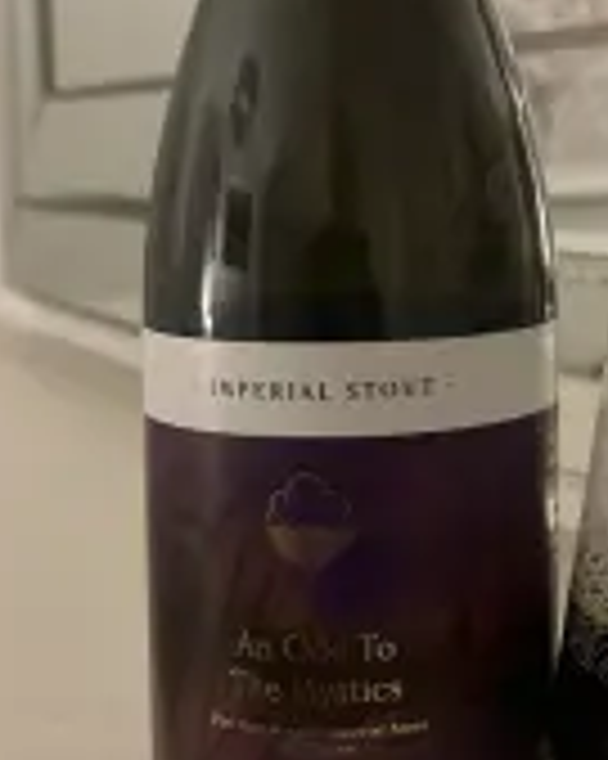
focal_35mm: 60
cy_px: 247
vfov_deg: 31.2
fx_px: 1351
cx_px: 545
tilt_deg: -5.1
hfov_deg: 24.6
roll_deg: +0.8
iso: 1000
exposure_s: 1/25
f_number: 1.6
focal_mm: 5.1
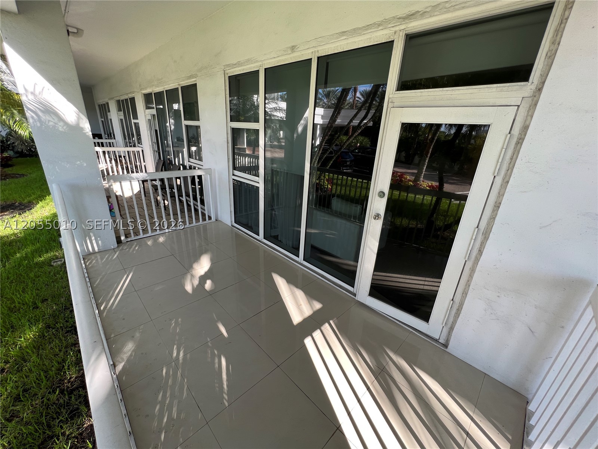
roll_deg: -3.9
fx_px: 225
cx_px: 299
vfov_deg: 89.9
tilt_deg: -20.0
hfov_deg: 106.2
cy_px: 224
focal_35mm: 13
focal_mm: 1.57
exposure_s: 1/134
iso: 32
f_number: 1.8
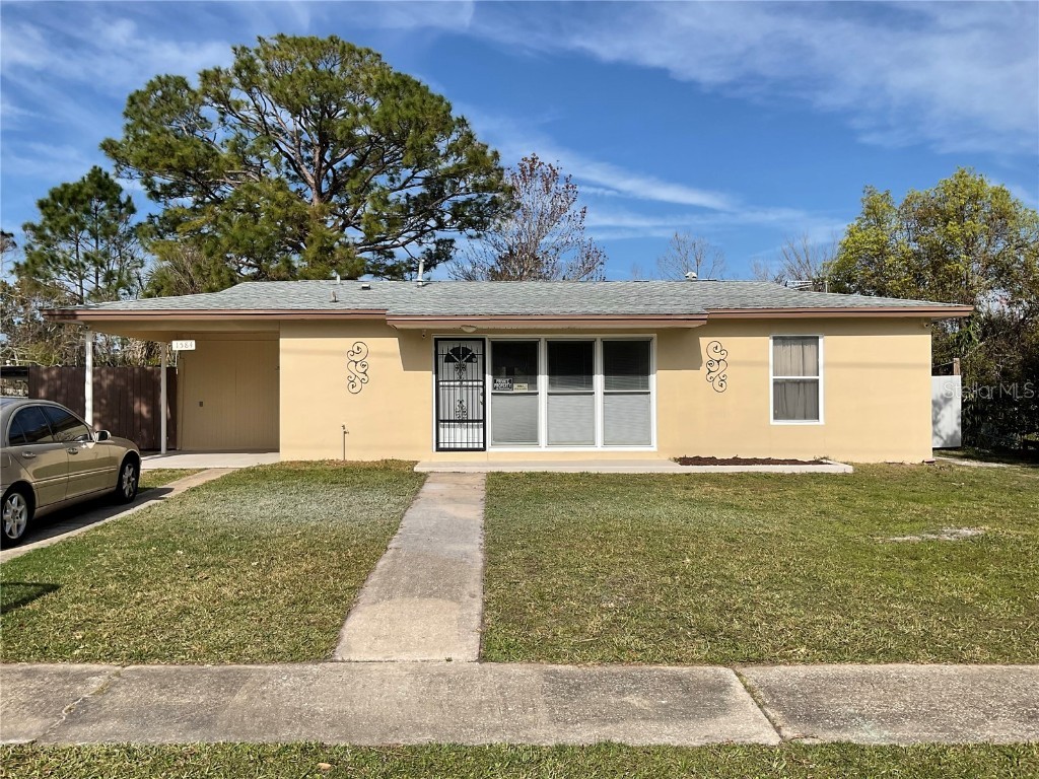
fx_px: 870
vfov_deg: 48.2
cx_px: 520
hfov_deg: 61.7
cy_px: 390
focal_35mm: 29
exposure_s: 1/3534
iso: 16
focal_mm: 3
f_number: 1.8
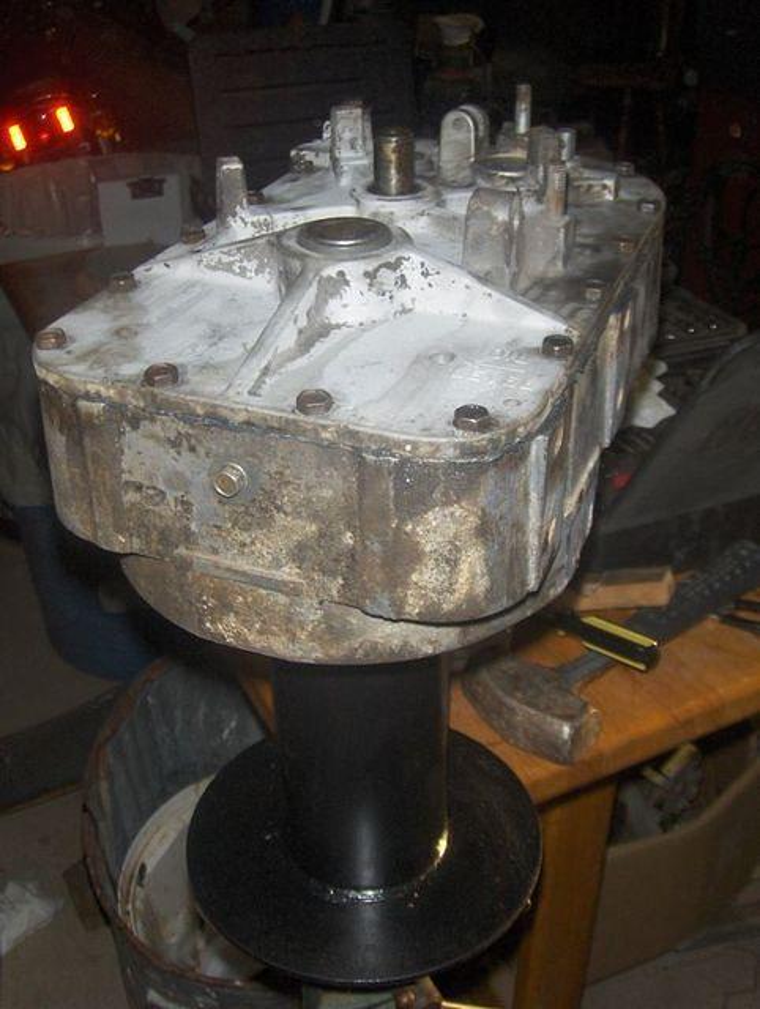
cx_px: 380
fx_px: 1197
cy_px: 504
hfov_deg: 35.2
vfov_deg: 45.7
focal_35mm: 41
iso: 100
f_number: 3.5
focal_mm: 6.5
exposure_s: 1/60
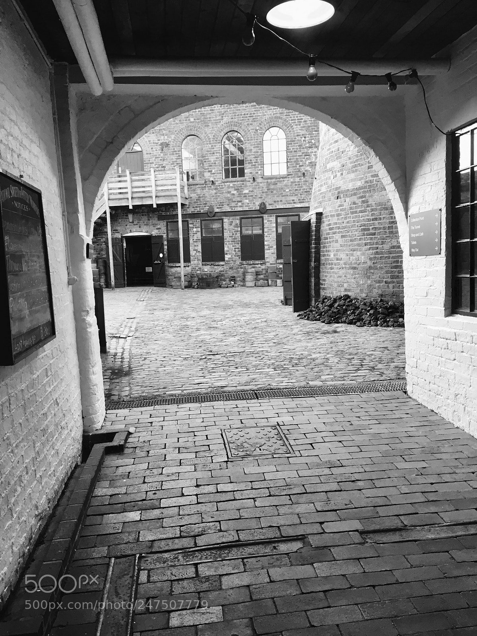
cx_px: 238
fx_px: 533
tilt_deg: -7.0
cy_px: 318
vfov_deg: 61.7
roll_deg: +2.4
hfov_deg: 48.2
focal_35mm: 29
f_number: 2.2
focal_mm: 4.15
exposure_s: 1/33
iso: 40
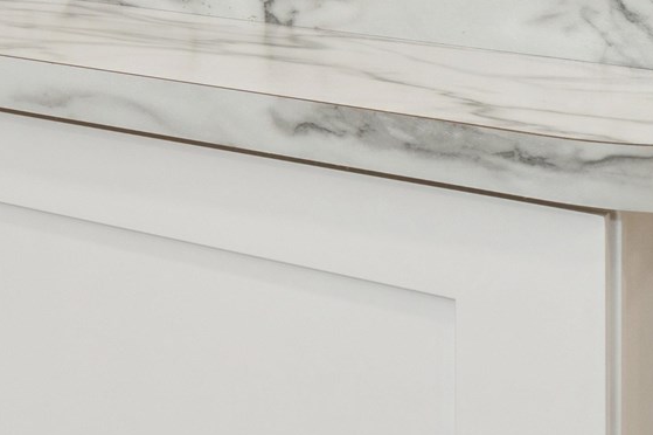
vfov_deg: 14.0
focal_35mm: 88
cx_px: -958
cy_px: -309
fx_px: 1595
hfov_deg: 14.3
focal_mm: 16
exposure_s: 1/4
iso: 100
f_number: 11
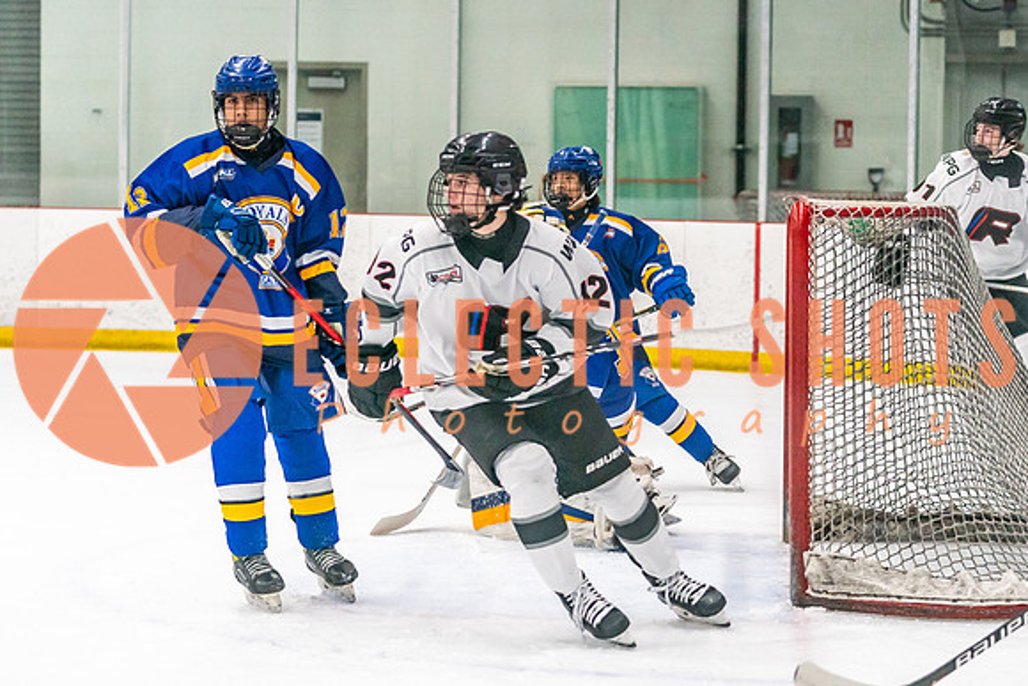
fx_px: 3278
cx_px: 610
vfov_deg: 11.9
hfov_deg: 17.8
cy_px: 301
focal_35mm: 115
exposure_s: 1/1250
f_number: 2.8
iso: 3200
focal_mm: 75
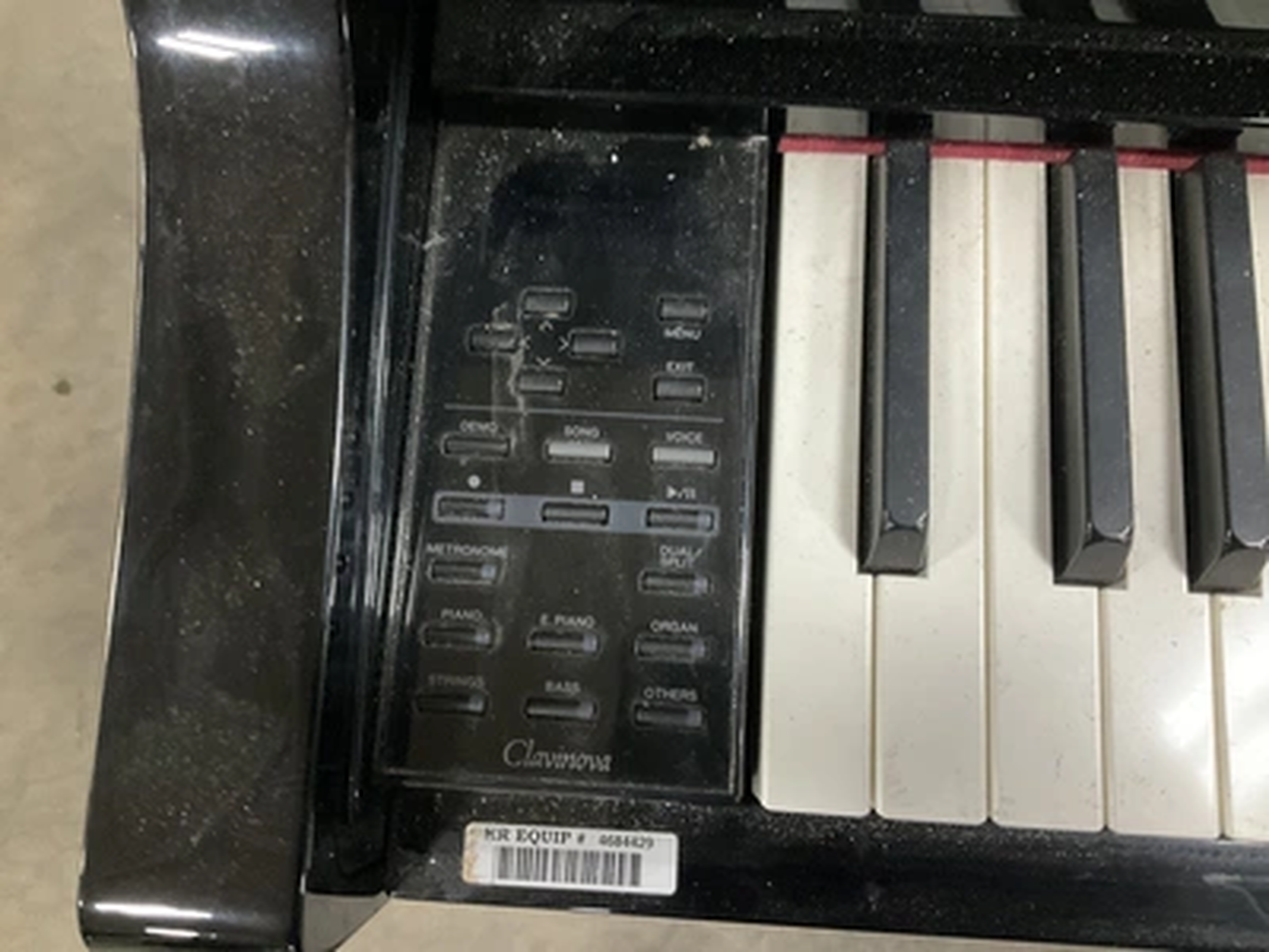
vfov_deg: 48.2
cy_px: 476
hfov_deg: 61.7
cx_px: 634
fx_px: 1063
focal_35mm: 29
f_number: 1.8
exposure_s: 1/40
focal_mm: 3
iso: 250
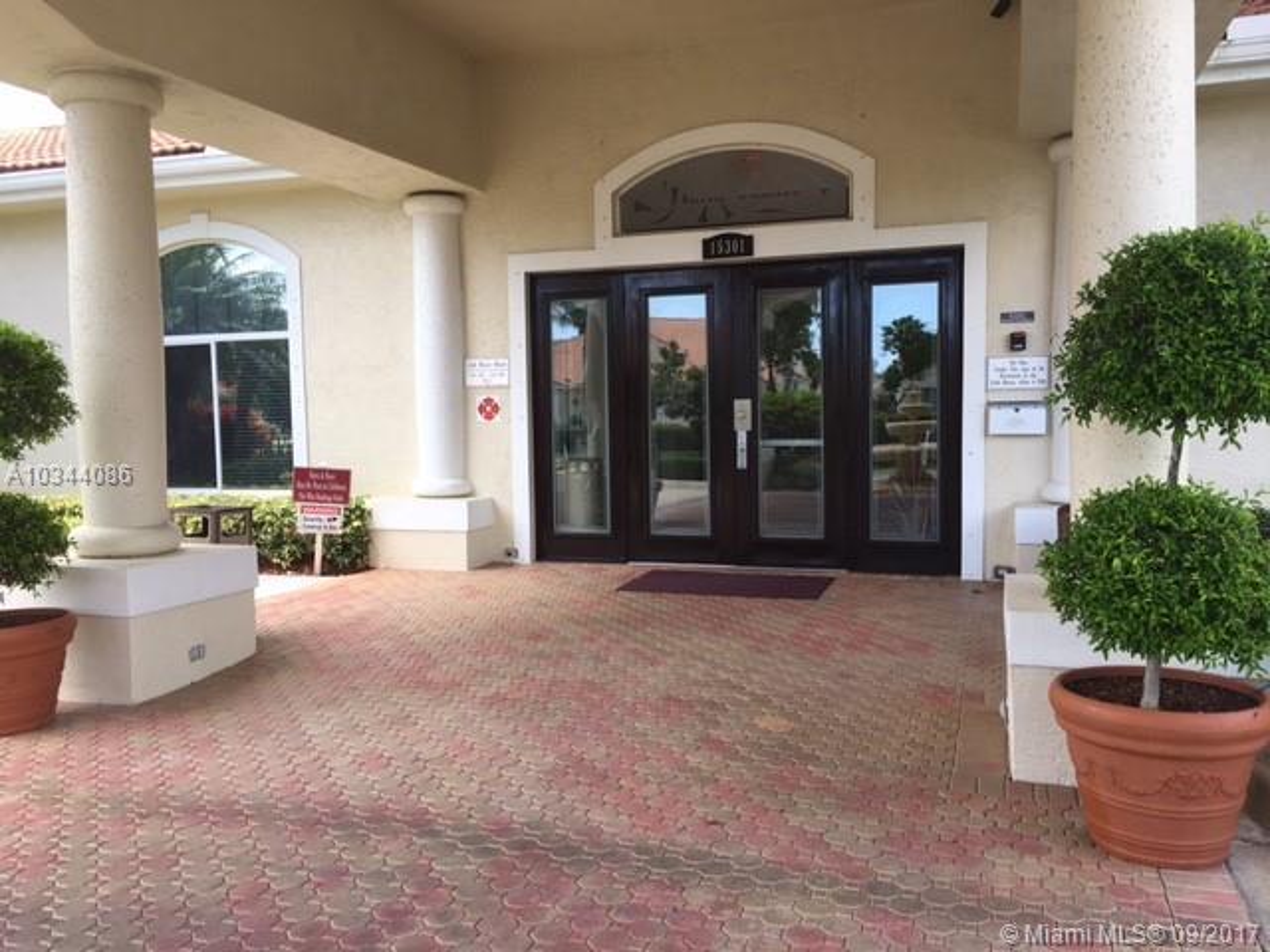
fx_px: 1064
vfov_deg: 48.2
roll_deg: +1.2
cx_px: 635
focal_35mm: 29
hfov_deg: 61.7
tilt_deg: -1.7
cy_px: 476
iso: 25
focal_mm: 4.15
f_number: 2.2
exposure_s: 1/252
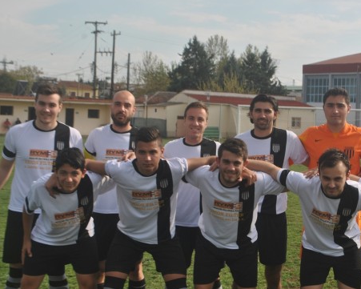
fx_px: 990
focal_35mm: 93
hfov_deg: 20.6
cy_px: 130
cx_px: 251
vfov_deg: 16.6
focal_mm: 45
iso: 100
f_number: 8
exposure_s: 1/250
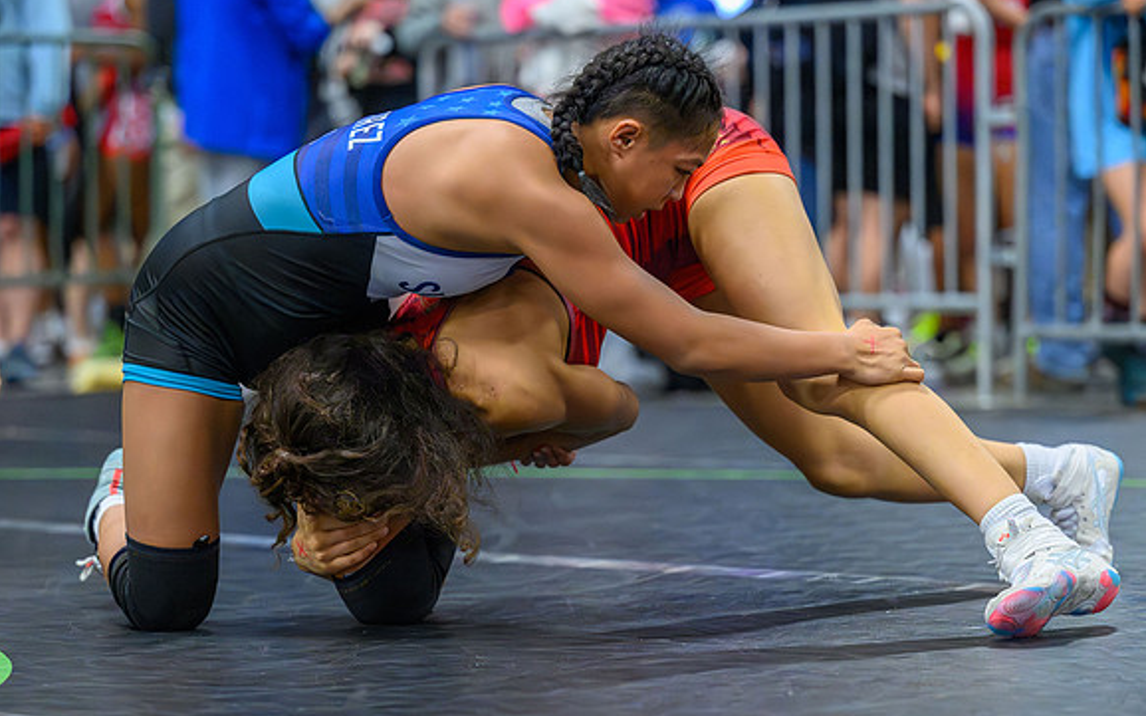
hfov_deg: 14.2
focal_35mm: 147
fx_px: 4590
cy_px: 468
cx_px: 554
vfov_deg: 8.9
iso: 18000
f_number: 2.8
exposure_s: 1/640
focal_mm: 110
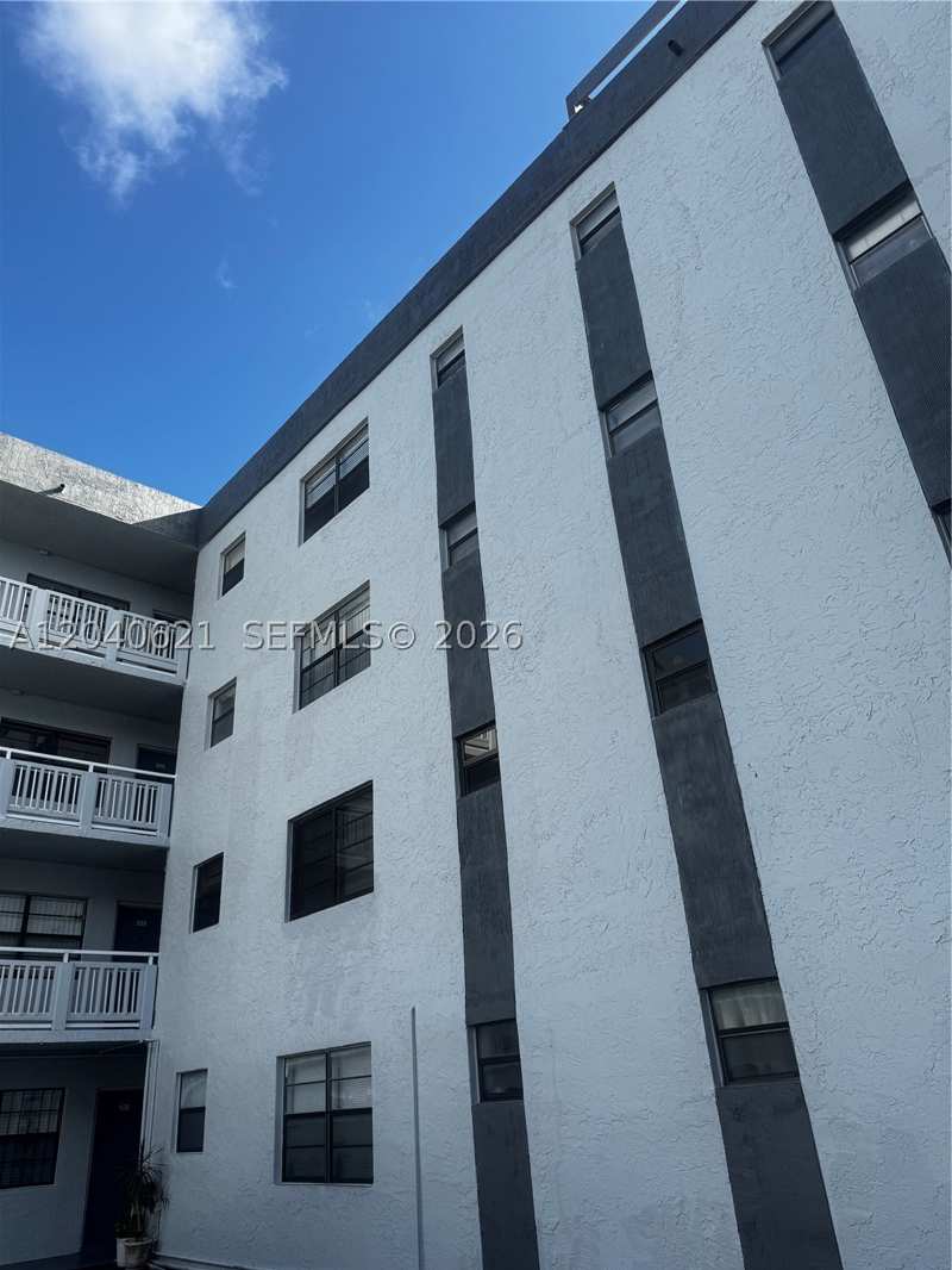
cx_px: 476
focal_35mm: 24
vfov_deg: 71.6
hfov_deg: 56.8
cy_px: 635
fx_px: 880
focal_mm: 6.76
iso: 80
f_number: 1.78
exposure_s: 1/2174
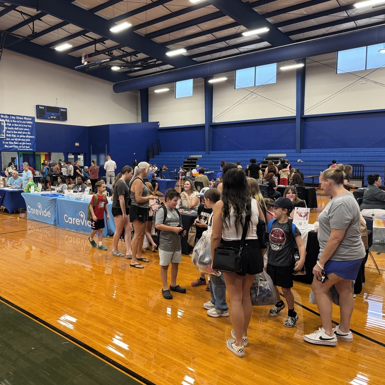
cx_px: 139
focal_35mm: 29
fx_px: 365
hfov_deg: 54.8
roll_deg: -0.3
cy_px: 189
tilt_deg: -5.9
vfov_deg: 55.6
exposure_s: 1/60
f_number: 1.78
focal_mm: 6.76
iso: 160
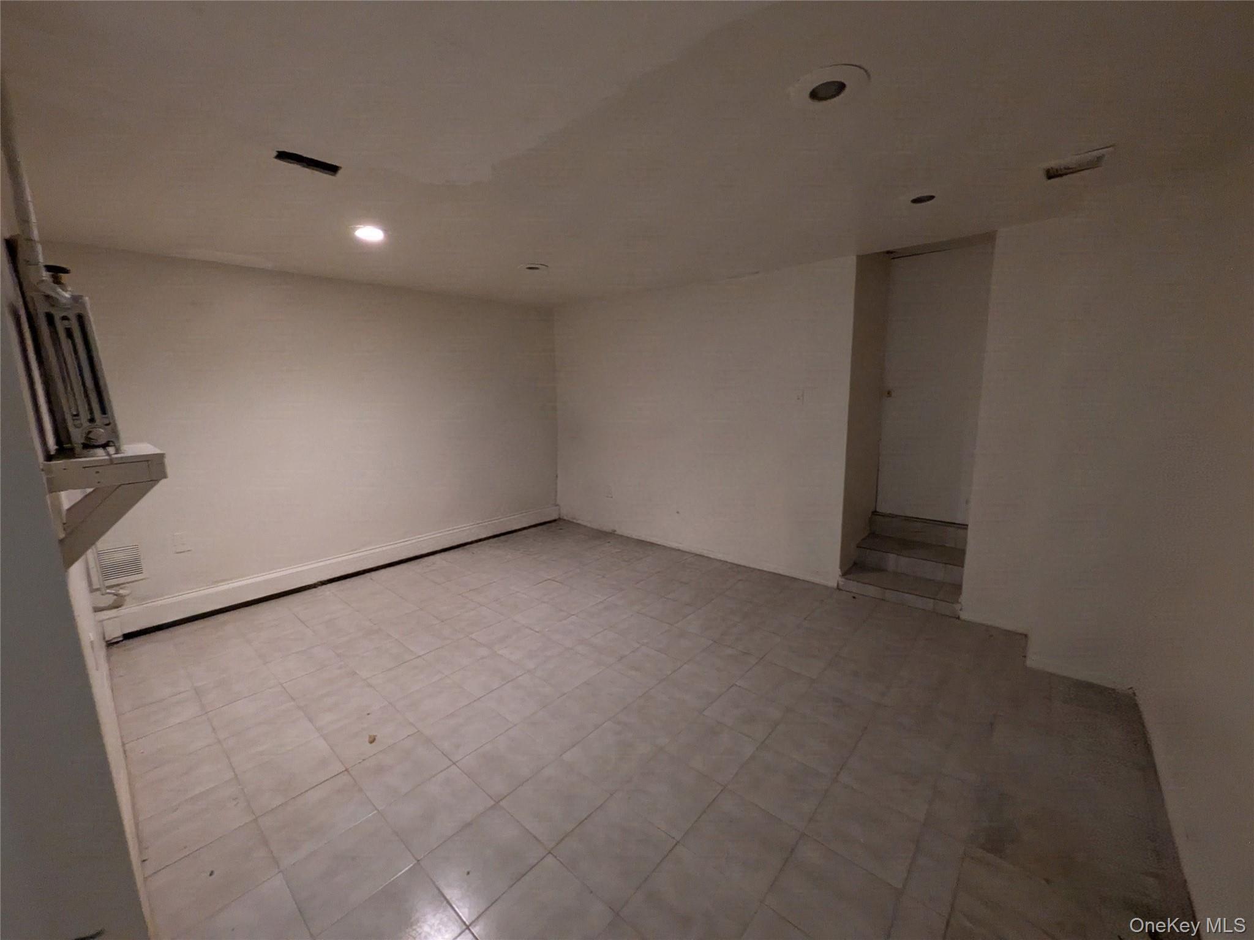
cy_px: 470
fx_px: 507
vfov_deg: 85.7
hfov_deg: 102.1
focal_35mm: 14
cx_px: 627
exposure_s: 1/24
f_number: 2.2
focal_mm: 1.83
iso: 905
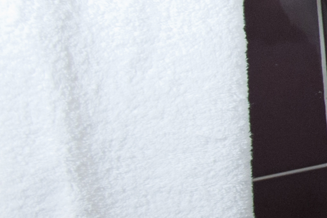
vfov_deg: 11.0
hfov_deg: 12.8
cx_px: 783
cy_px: 79
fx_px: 1125
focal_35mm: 124
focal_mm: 24
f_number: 6.3
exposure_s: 1/160
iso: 2000
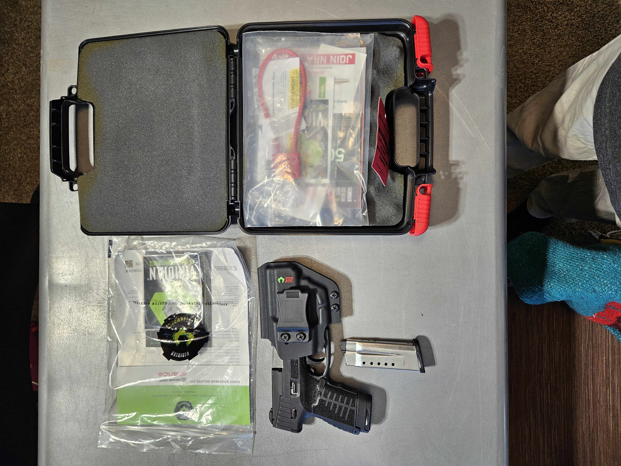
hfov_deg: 73.9
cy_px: 233
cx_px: 310
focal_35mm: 23
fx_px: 413
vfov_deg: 58.9
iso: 50
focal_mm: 5.4
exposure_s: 1/63
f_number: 1.8
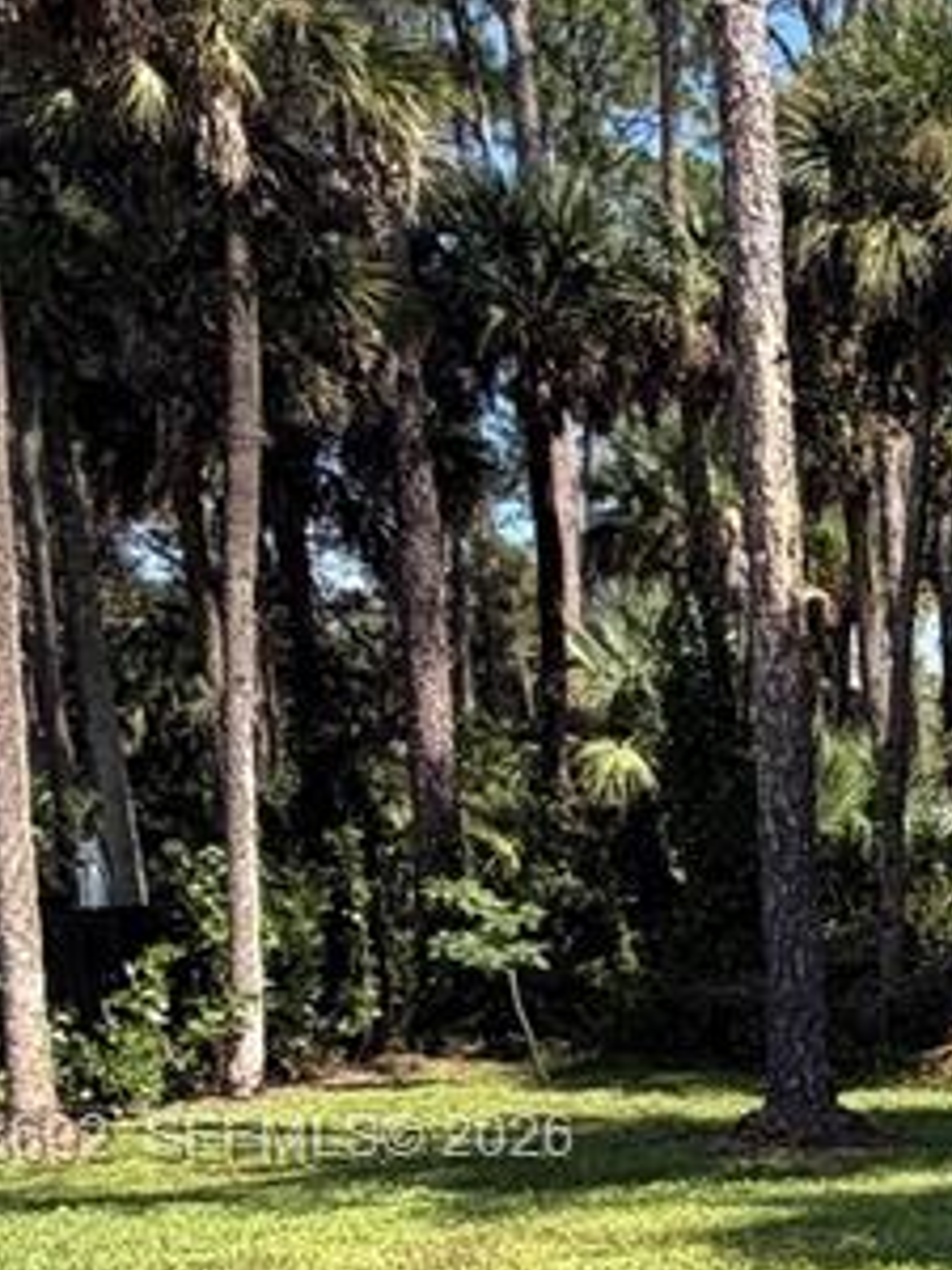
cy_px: 1143
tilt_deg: -8.9
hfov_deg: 19.6
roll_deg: -0.7
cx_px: 1697
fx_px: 2053
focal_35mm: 56
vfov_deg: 32.6
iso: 40
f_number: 2.2
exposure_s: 1/686
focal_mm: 2.22
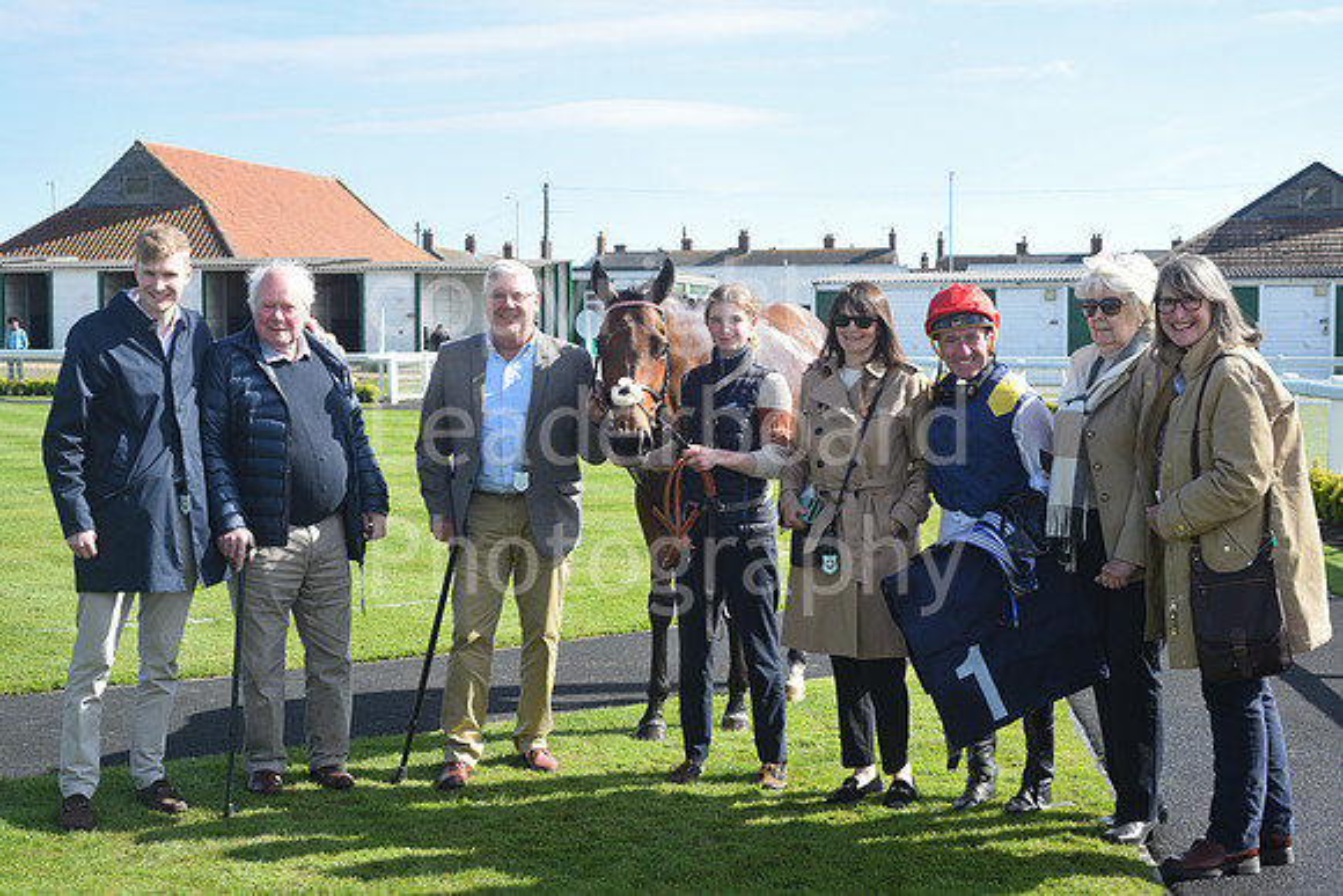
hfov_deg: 39.6
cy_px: 448
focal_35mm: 50
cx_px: 672
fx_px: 1866
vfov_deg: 27.0
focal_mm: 50
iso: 400
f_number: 6.3
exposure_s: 1/640
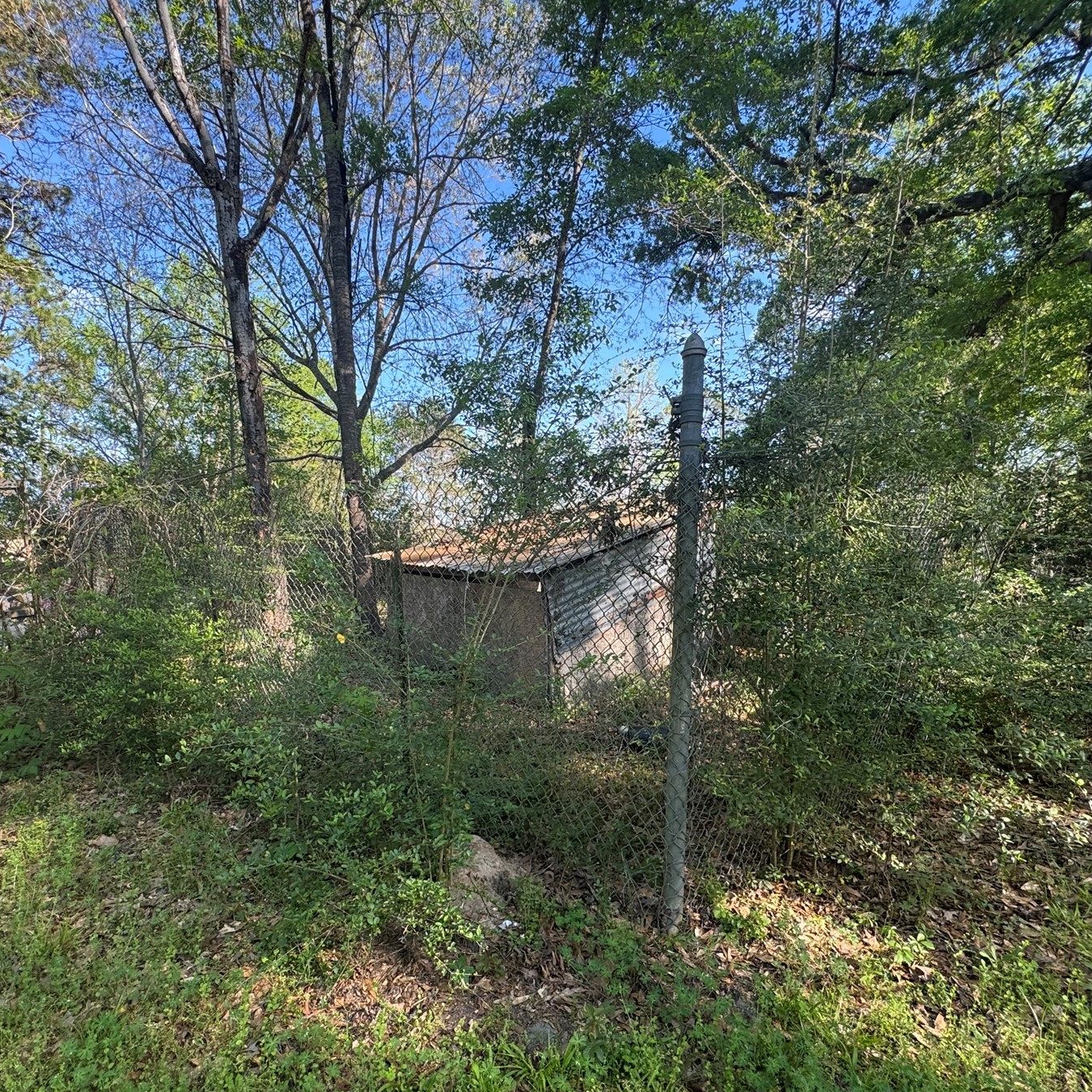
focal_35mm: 19
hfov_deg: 77.4
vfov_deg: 77.2
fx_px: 678
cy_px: 623
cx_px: 481
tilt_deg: -12.0
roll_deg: +2.3
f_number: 2.2
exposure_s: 1/196
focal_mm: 2.22
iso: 40
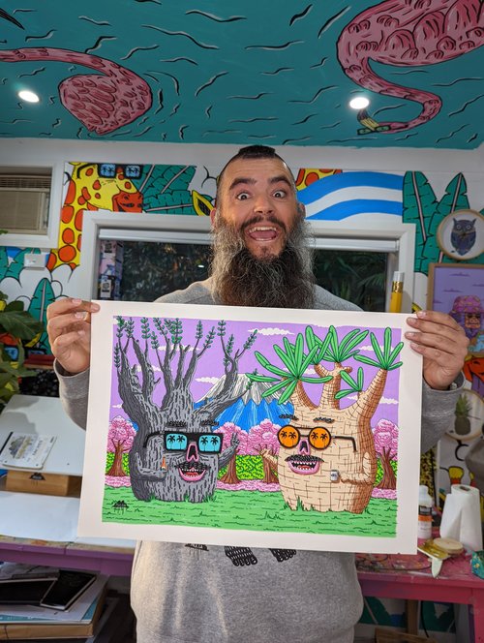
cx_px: 242
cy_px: 322
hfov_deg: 56.9
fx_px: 446
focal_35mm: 24
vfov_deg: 71.5
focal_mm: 6.81
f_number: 1.85
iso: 66
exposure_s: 1/100
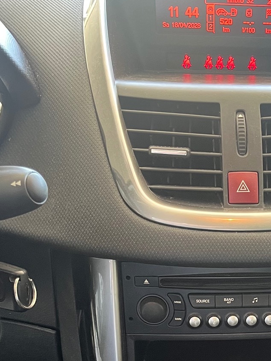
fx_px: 647
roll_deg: -4.7
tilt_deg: -38.0
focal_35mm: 62
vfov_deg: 29.3
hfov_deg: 22.8
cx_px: 262
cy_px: 357
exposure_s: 1/60
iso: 400
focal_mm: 5.1
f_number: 1.6
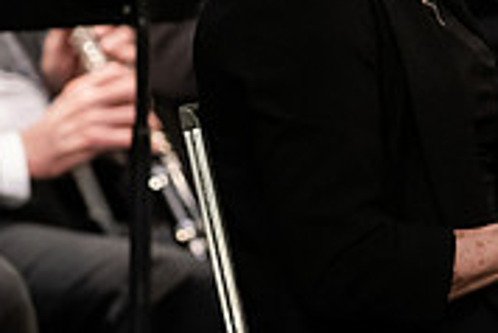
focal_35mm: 976
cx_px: 492
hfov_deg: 2.1
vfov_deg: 1.4
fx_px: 13512
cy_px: -15
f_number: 2.8
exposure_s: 1/250
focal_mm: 300
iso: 4000
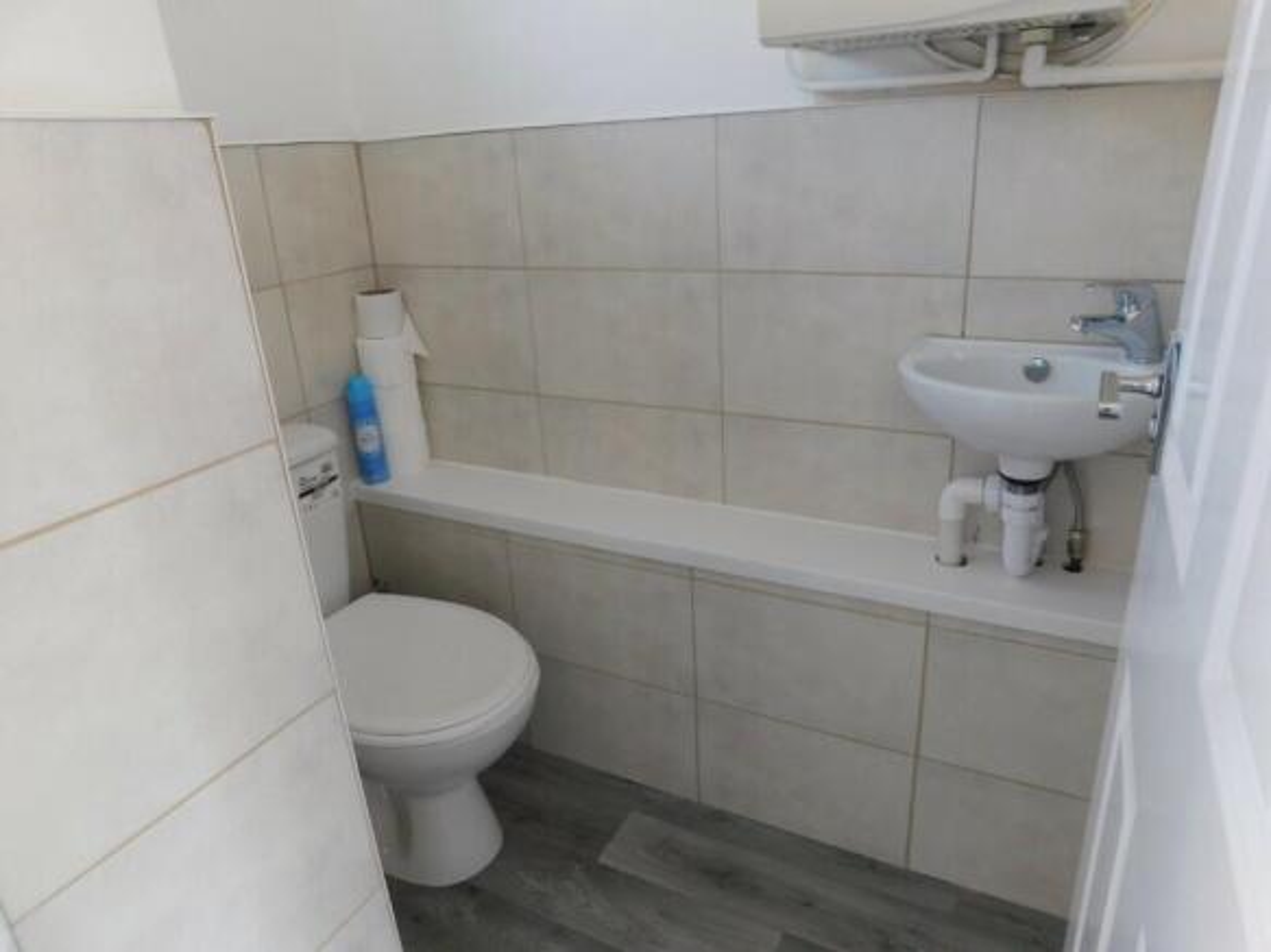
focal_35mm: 23
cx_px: 636
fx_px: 844
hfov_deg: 73.9
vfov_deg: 58.9
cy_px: 476
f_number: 3
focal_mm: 4
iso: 125
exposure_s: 1/30
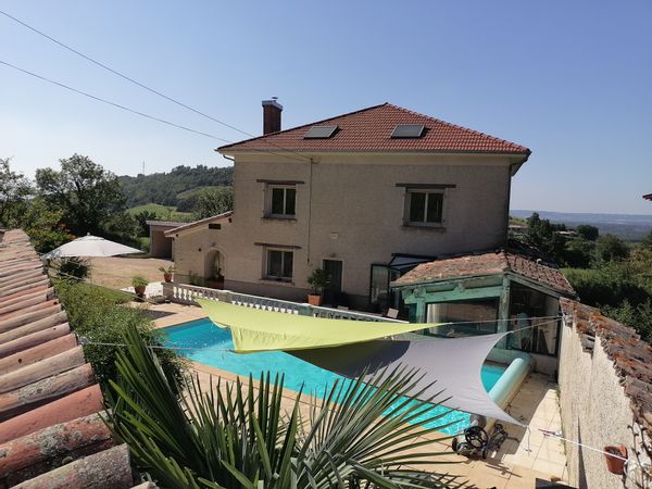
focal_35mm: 26
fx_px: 490
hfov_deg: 67.3
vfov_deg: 53.1
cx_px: 326
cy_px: 244
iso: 50
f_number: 1.8
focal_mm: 5.3
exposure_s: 1/2110
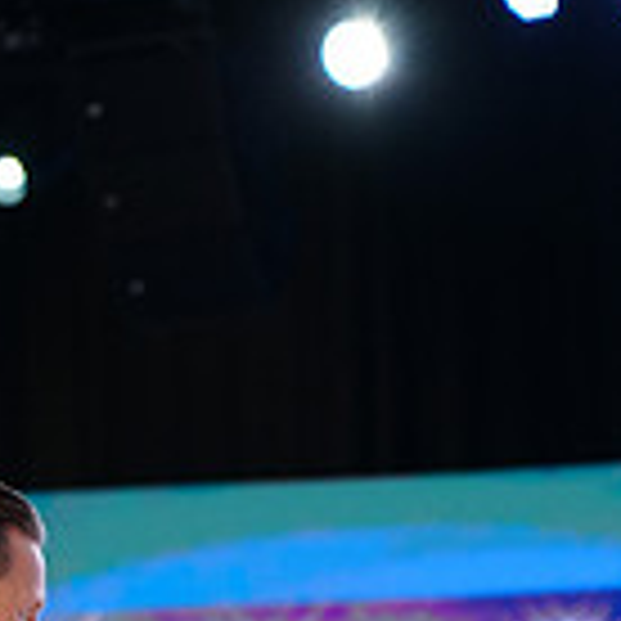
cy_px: 1296
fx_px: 7611
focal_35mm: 375
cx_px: 331
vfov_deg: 4.6
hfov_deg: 4.7
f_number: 4
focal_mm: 105
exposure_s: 1/250
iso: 2000
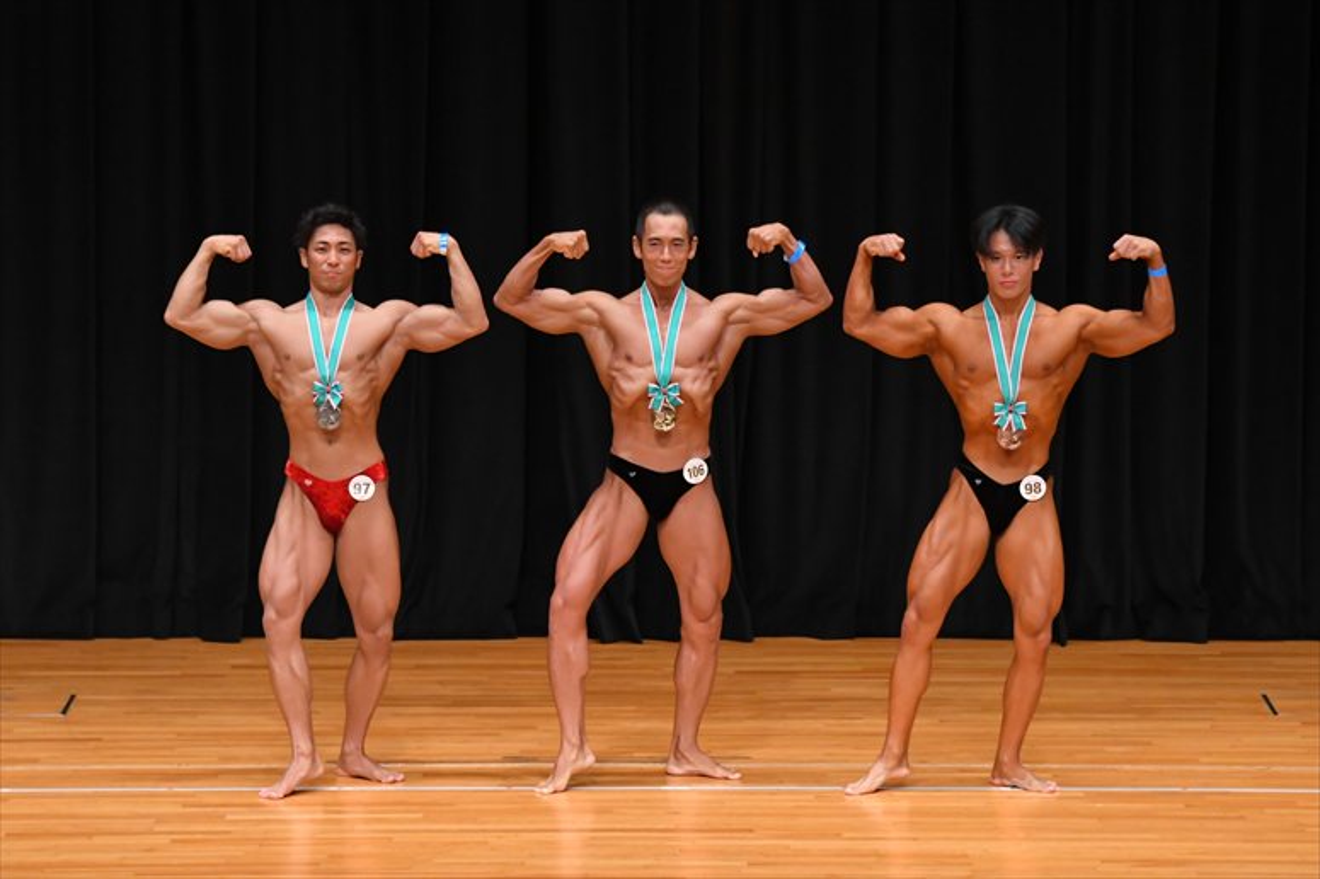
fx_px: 7403
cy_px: 440
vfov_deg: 6.8
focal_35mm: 202
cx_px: 660
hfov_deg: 10.2
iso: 3200
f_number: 5.6
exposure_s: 1/400
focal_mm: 135
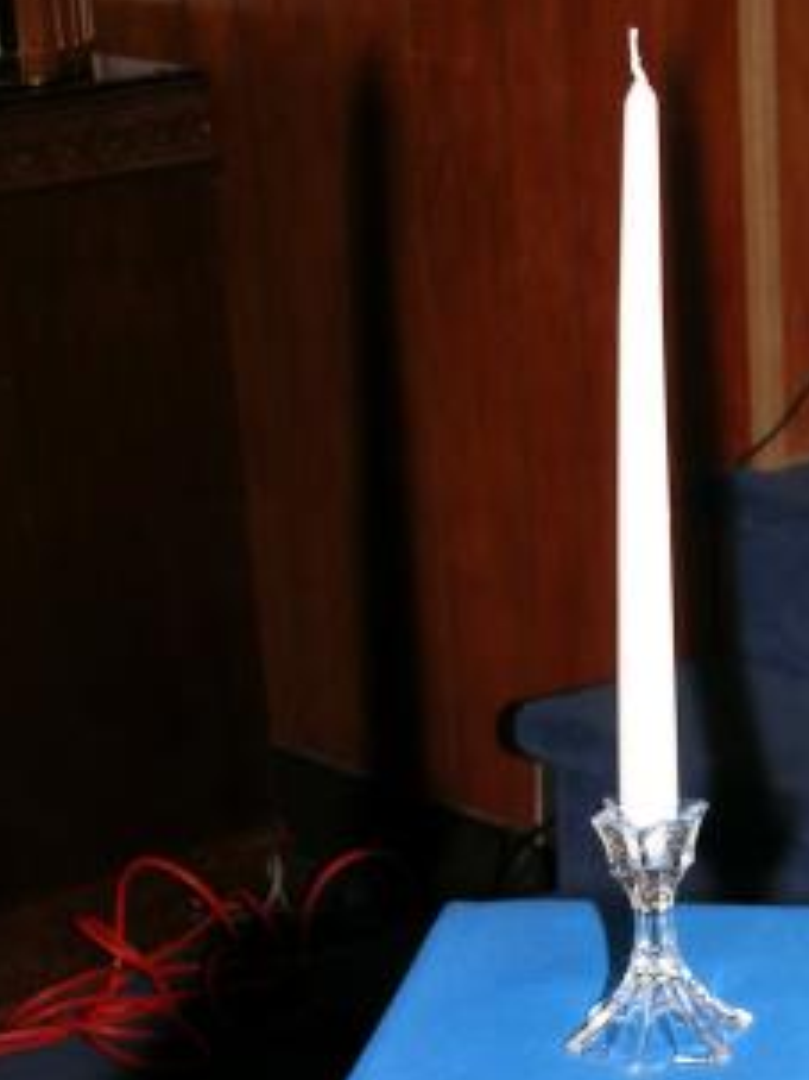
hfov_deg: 13.0
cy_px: 984
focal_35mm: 113
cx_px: 784
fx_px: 3524
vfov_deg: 17.2
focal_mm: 11.8
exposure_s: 1/60.1
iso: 50
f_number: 4
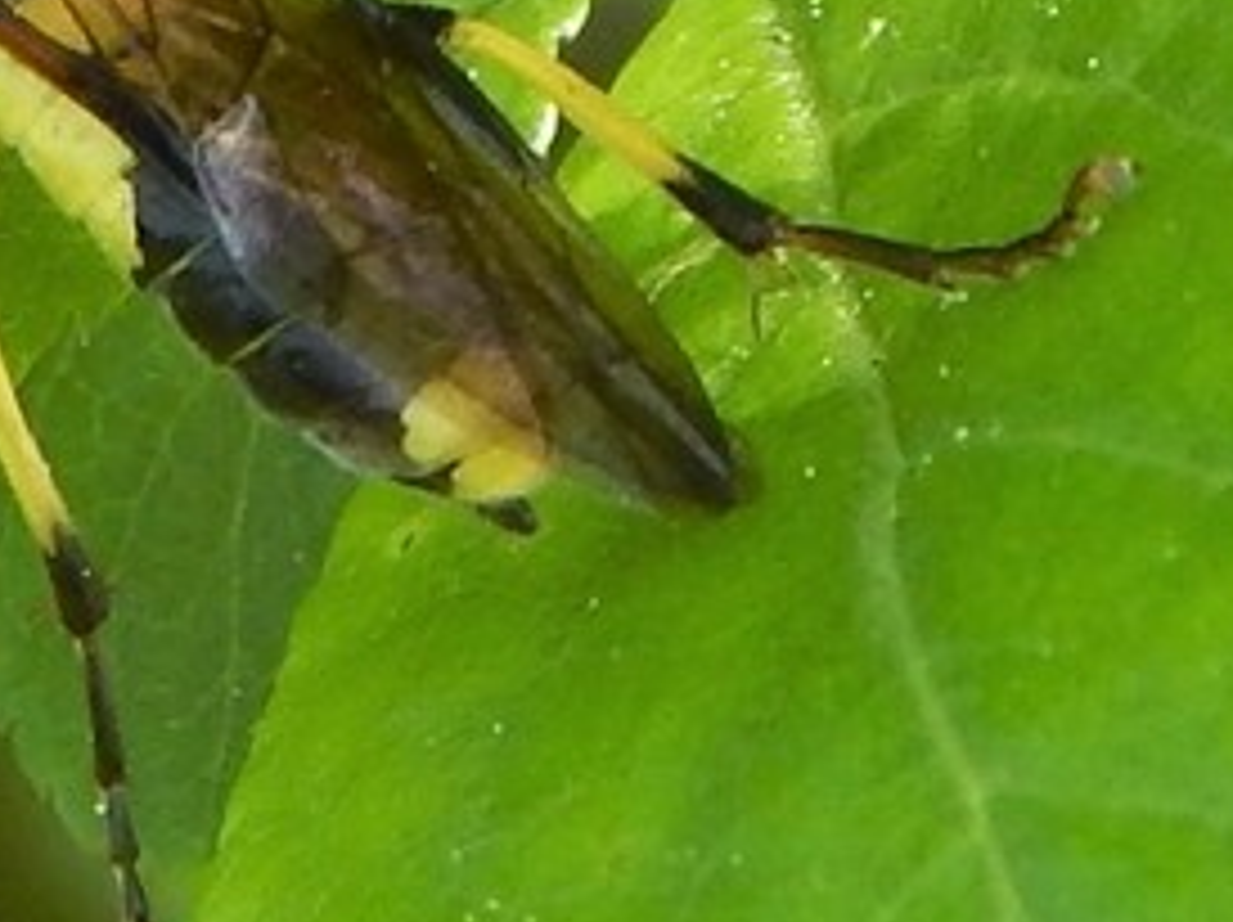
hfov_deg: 7.4
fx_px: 9431
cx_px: -29
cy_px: -121
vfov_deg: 5.6
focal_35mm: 265
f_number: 4.3
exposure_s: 1/250
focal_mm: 15.3
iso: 160
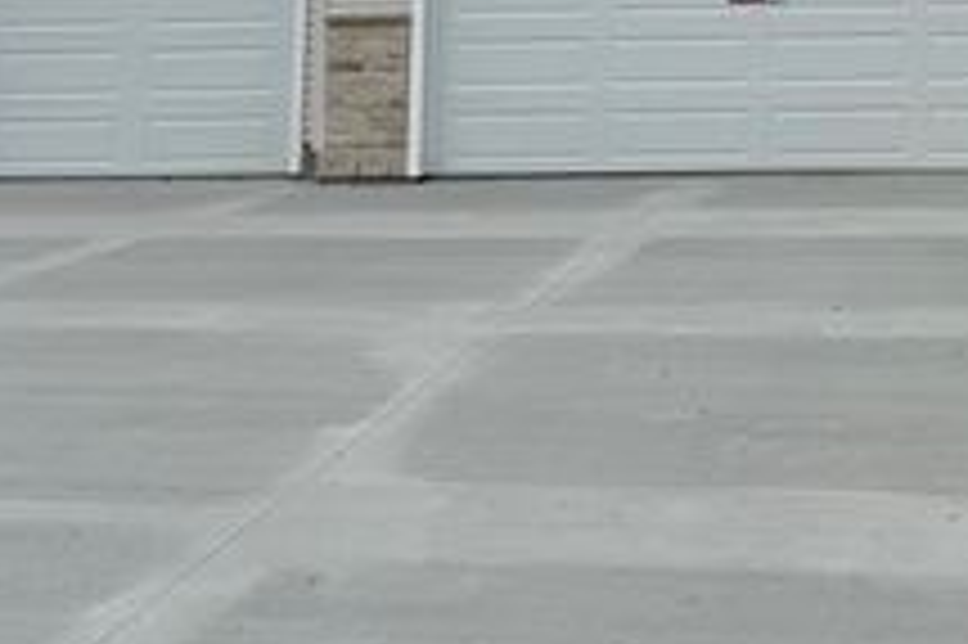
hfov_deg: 32.8
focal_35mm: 58
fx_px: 1558
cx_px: 864
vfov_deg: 22.0
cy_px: -74
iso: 80
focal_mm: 6.76
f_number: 1.78
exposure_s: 1/6173
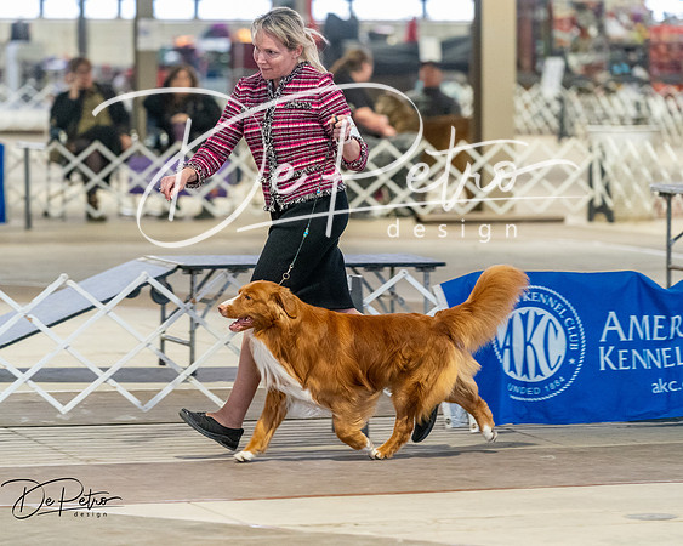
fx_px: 4005
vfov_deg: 7.8
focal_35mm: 198
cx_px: 342
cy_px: 273
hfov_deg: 9.7
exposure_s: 1/250
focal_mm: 176
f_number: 3.5
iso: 6400
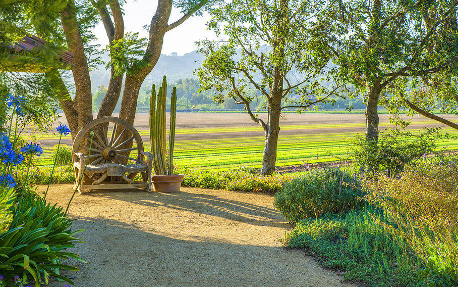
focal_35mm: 77
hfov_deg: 26.8
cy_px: 140
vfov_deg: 17.0
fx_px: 961
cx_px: 213
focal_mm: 67
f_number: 11
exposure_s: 1/125
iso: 400
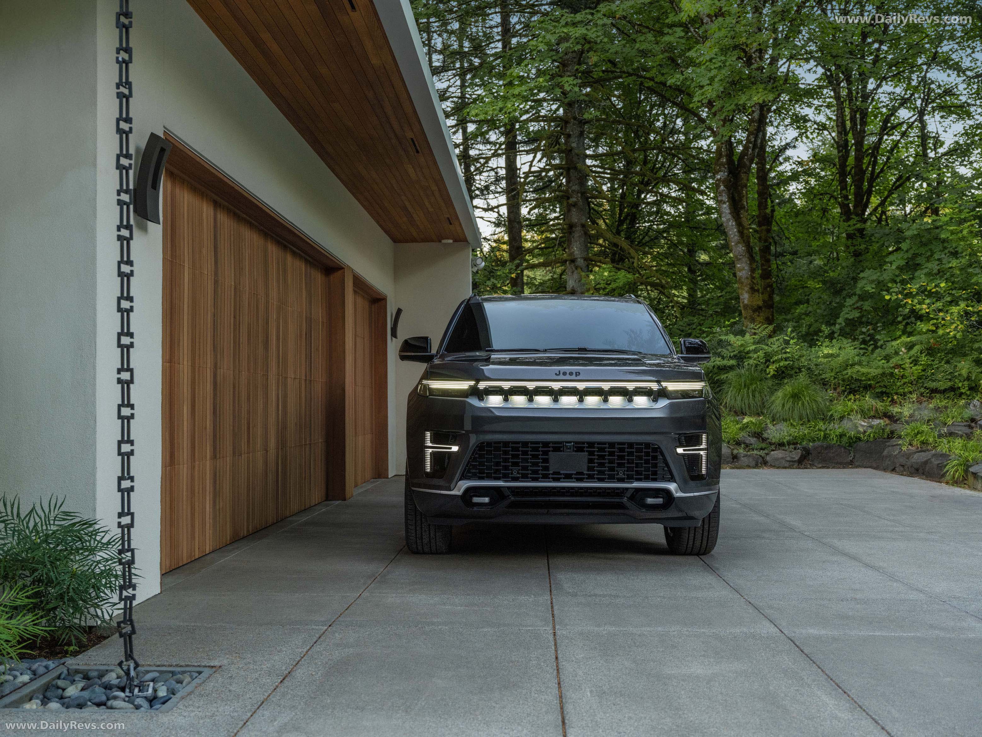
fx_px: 1078
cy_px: 368
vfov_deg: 37.7
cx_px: 491
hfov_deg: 49.0
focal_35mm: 38
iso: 1600
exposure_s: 1/100
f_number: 4.5
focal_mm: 47.9
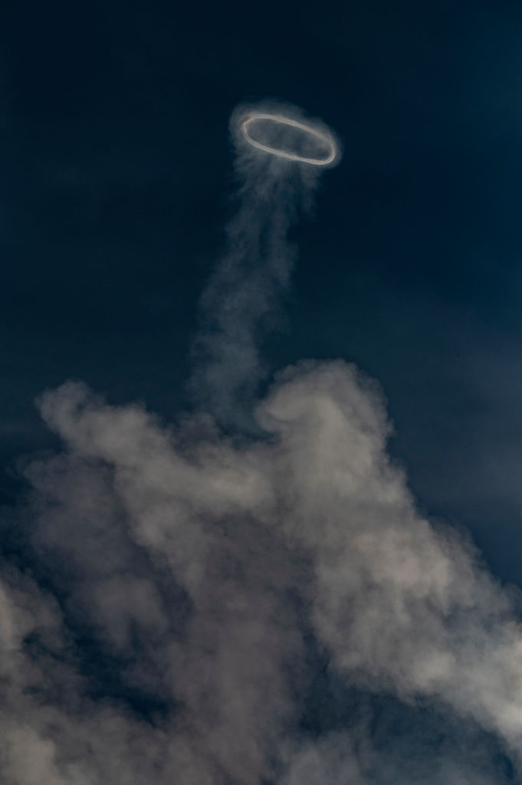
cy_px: 392
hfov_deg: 2.7
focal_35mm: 500
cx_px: 261
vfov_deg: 4.1
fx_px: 10893
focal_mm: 500
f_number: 16
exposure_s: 1/6400
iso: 800
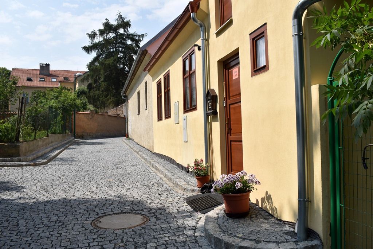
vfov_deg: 40.0
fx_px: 342
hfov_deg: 57.2
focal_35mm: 33
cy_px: 124
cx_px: 186
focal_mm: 22
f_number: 8
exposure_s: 1/320
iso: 100
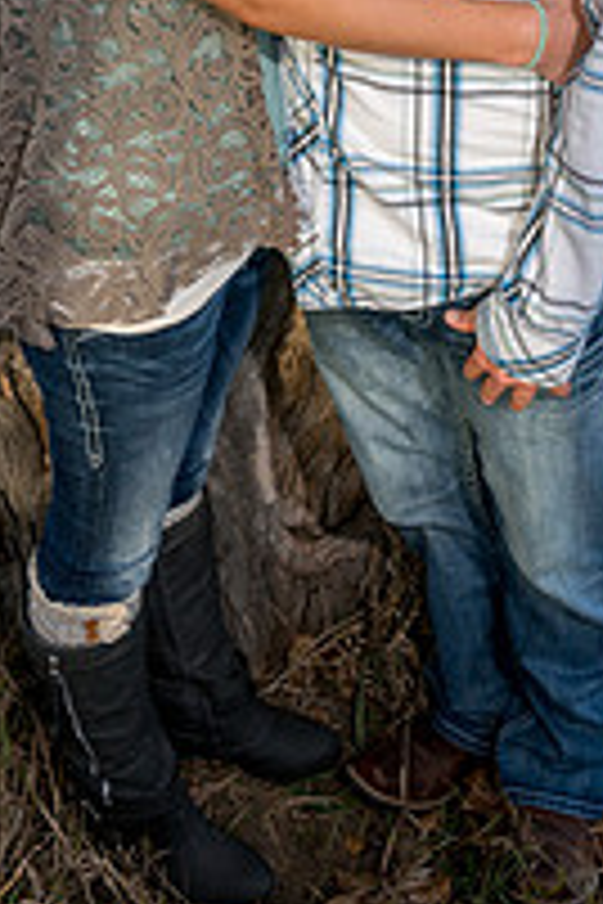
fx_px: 1683
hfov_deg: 20.3
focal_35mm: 67
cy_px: -81
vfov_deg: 27.6
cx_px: 306
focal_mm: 30
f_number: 2.8
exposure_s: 1/1000
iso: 200
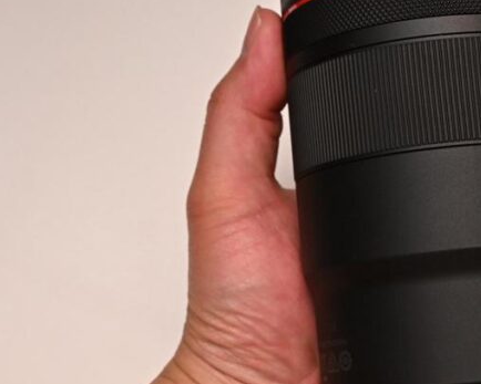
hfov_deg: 22.1
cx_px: 492
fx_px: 1183
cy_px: 212
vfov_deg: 18.5
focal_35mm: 83
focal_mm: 25
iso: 800
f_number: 8
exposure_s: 1/200
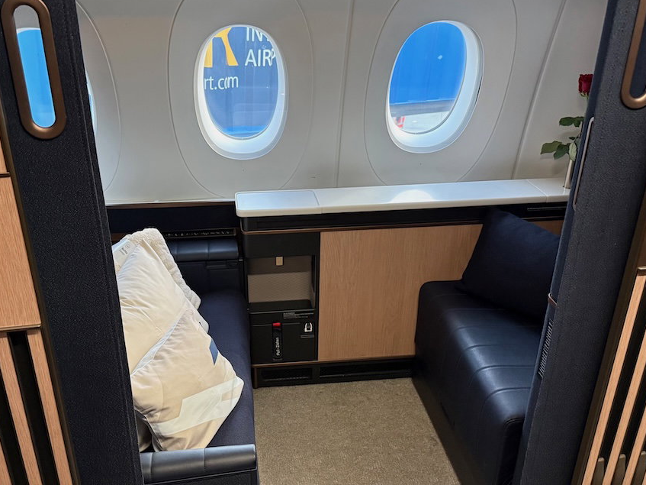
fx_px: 634
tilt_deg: -27.2
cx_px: 290
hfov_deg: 53.9
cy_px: 273
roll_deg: -0.6
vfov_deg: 41.7
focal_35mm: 34
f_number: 1.78
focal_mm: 6.76
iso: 640
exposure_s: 1/54
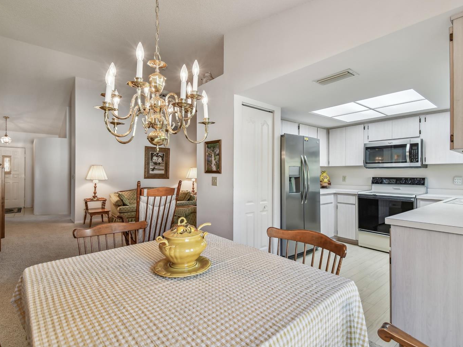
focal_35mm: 17
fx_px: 227
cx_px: 222
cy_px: 173
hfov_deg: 91.0
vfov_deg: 74.7
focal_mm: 10
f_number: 7.1
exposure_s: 1/13
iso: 100
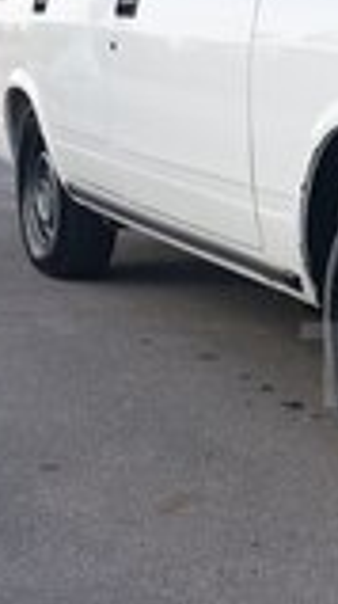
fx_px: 1471
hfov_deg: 12.1
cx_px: 592
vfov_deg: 23.2
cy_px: 365
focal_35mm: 92
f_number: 1.9
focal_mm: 3.7
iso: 40
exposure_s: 1/352
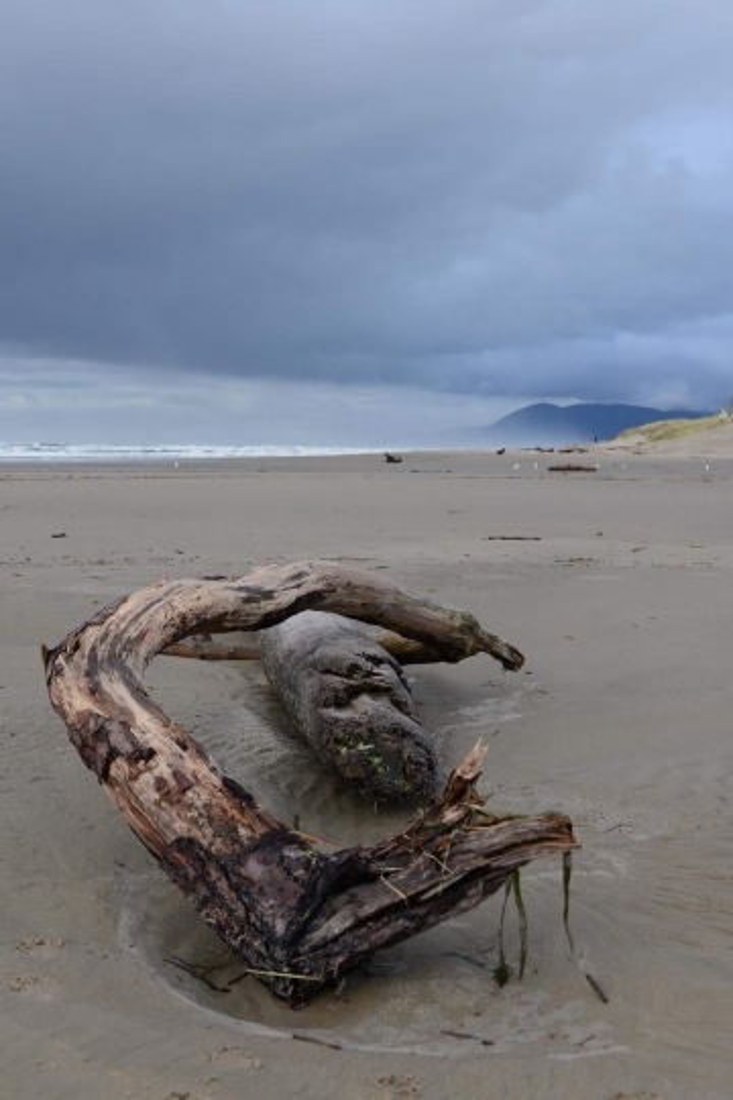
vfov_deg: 46.4
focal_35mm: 42
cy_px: 550
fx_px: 1283
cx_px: 366
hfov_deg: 31.9
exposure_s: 1/320
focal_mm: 42
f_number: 7.1
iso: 320
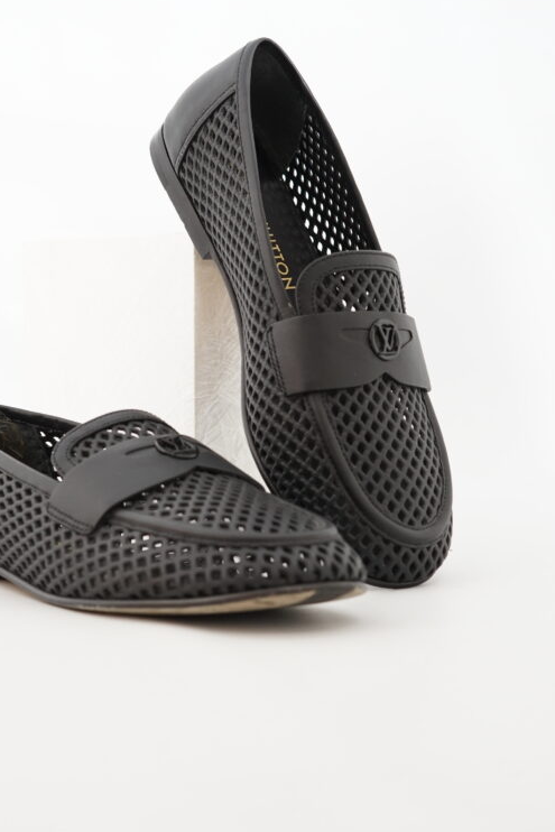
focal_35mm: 69
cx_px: 217
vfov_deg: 29.2
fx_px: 1595
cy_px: 369
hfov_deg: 19.7
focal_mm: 50
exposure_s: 1/13
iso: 640
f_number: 6.3
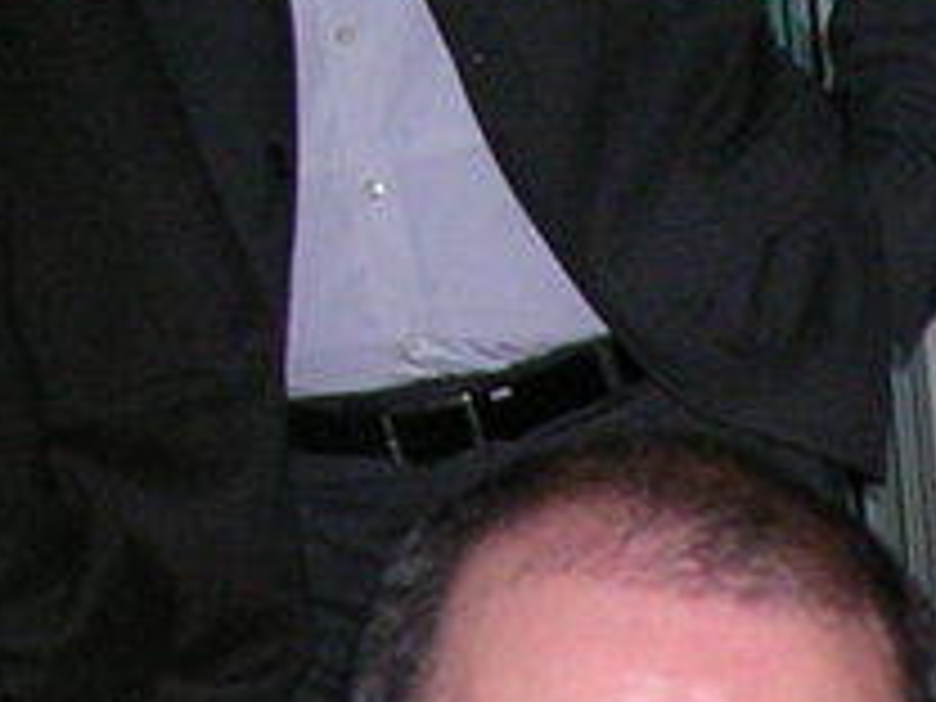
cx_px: 1530
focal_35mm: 221
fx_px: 5976
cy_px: 1584
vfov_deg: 6.5
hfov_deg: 8.7
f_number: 3
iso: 89
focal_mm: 7.1
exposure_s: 1/60.1
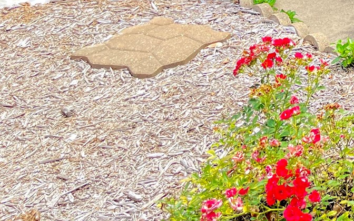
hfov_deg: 21.2
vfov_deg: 14.0
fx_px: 810
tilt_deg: -9.6
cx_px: 514
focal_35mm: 84
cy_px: -163
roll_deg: +0.8
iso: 50
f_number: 1.6
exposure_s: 1/172
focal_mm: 5.1
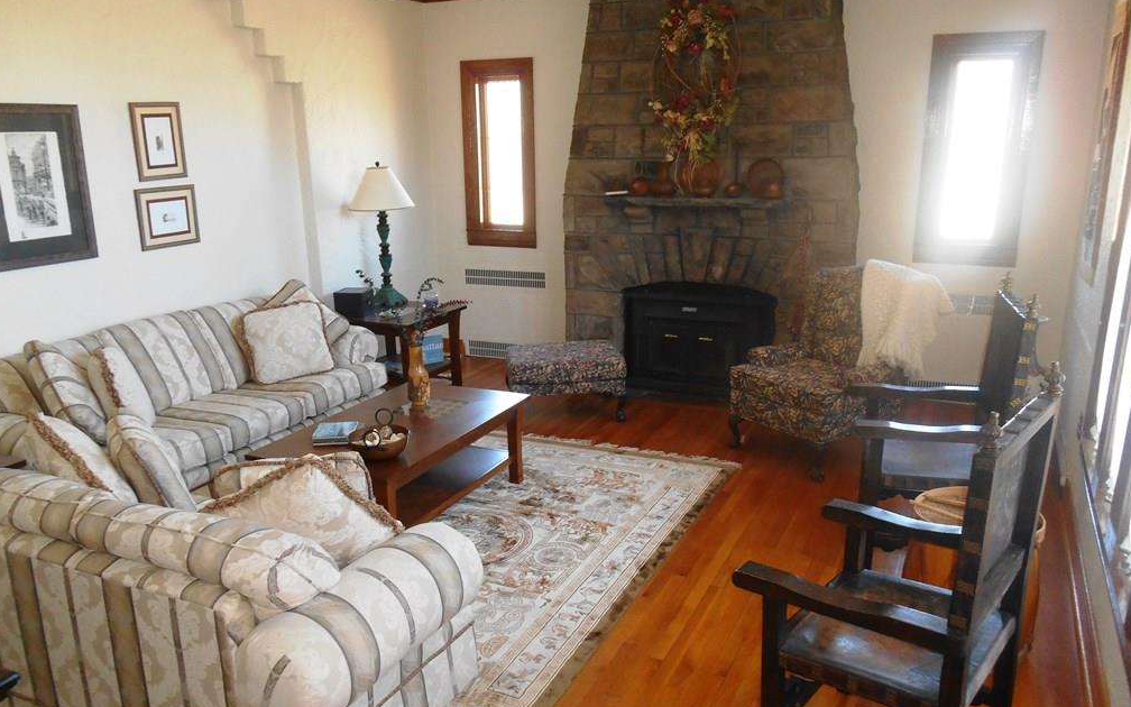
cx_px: 563
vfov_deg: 44.4
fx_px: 863
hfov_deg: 66.5
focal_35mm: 28
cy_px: 406
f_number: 3.4
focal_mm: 4.7
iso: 280
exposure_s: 1/25
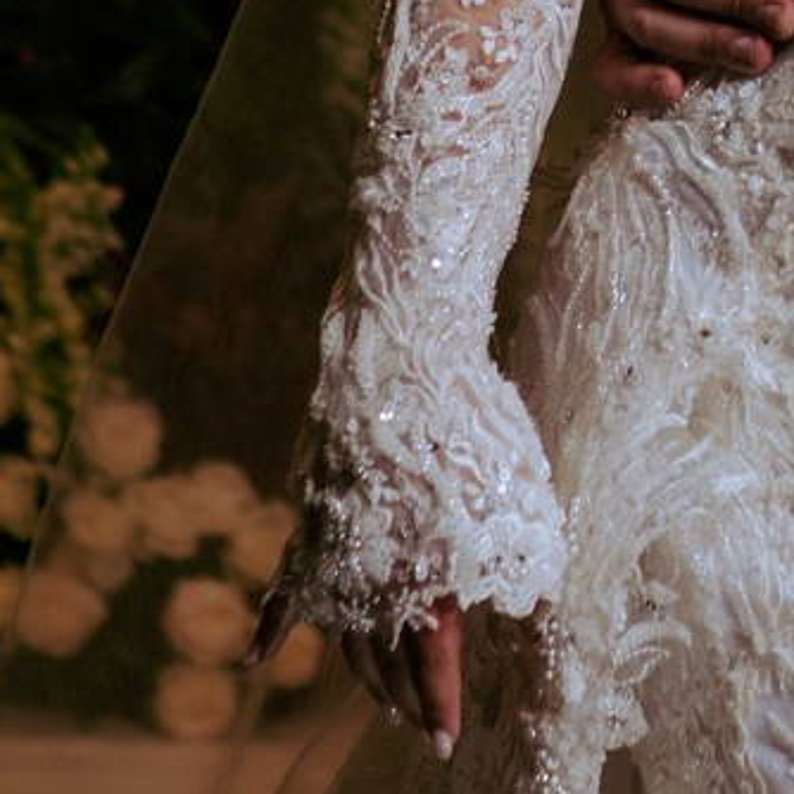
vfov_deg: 6.5
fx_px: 6929
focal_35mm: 267
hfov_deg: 6.5
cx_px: 1065
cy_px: -461
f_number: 2.8
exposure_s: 1/100
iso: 160
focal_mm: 35
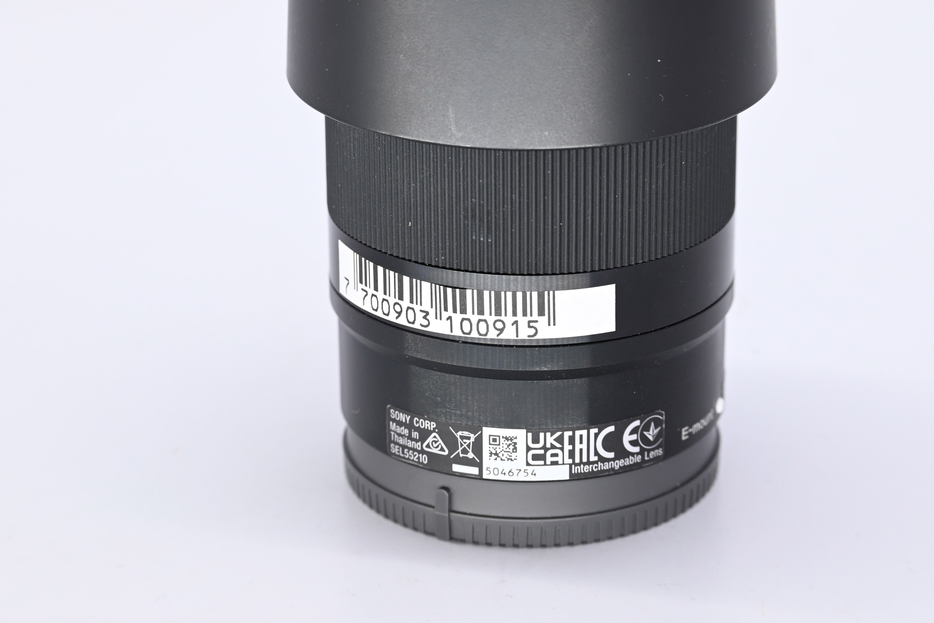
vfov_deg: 11.6
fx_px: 3061
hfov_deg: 17.3
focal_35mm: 118
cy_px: 312
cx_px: 467
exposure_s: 1/160
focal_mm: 79
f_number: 9
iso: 500
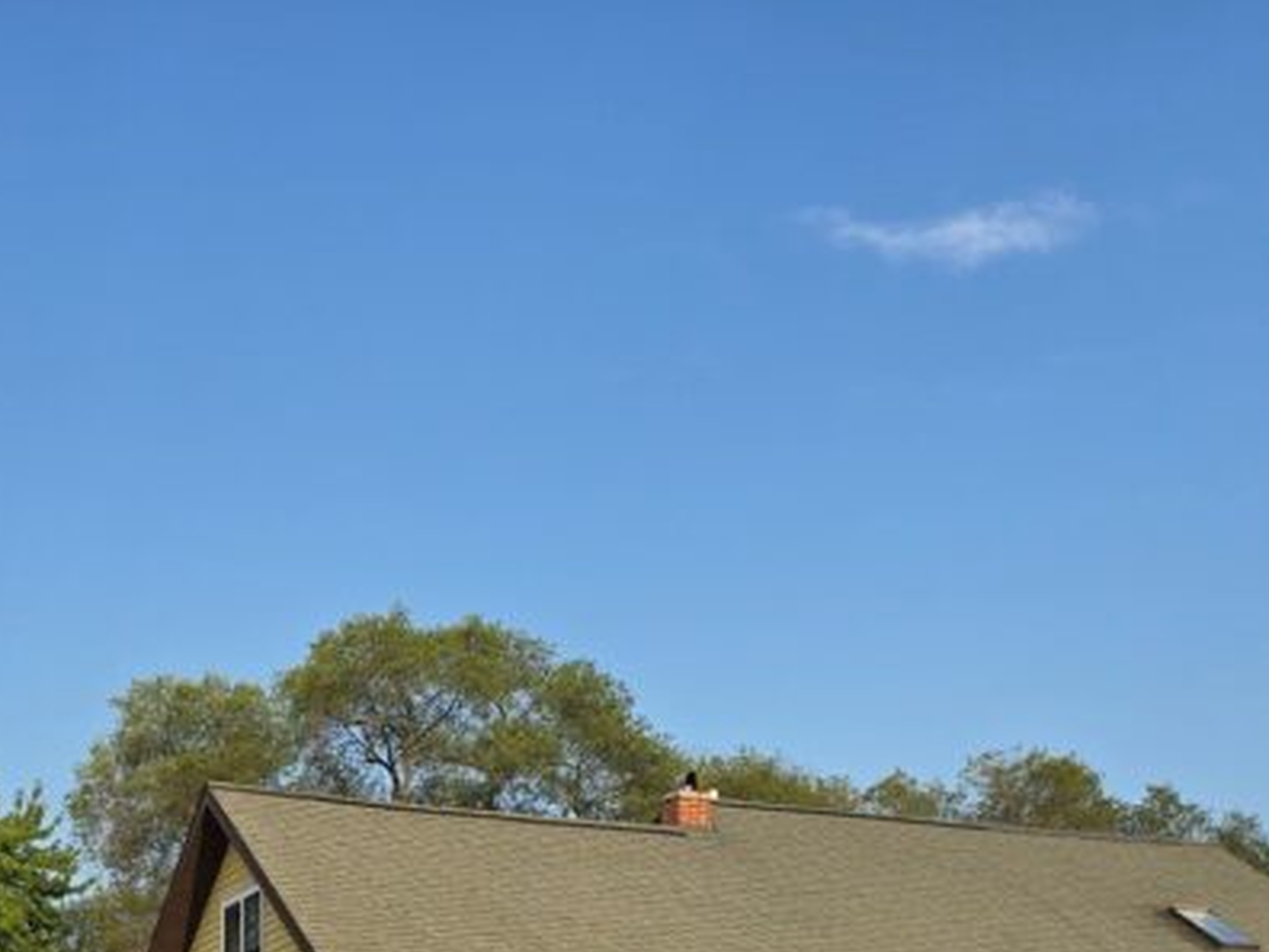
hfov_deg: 30.9
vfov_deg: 21.5
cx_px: 405
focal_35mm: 62
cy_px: 1228
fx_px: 2273
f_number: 1.7
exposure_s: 1/554
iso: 12
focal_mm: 6.3
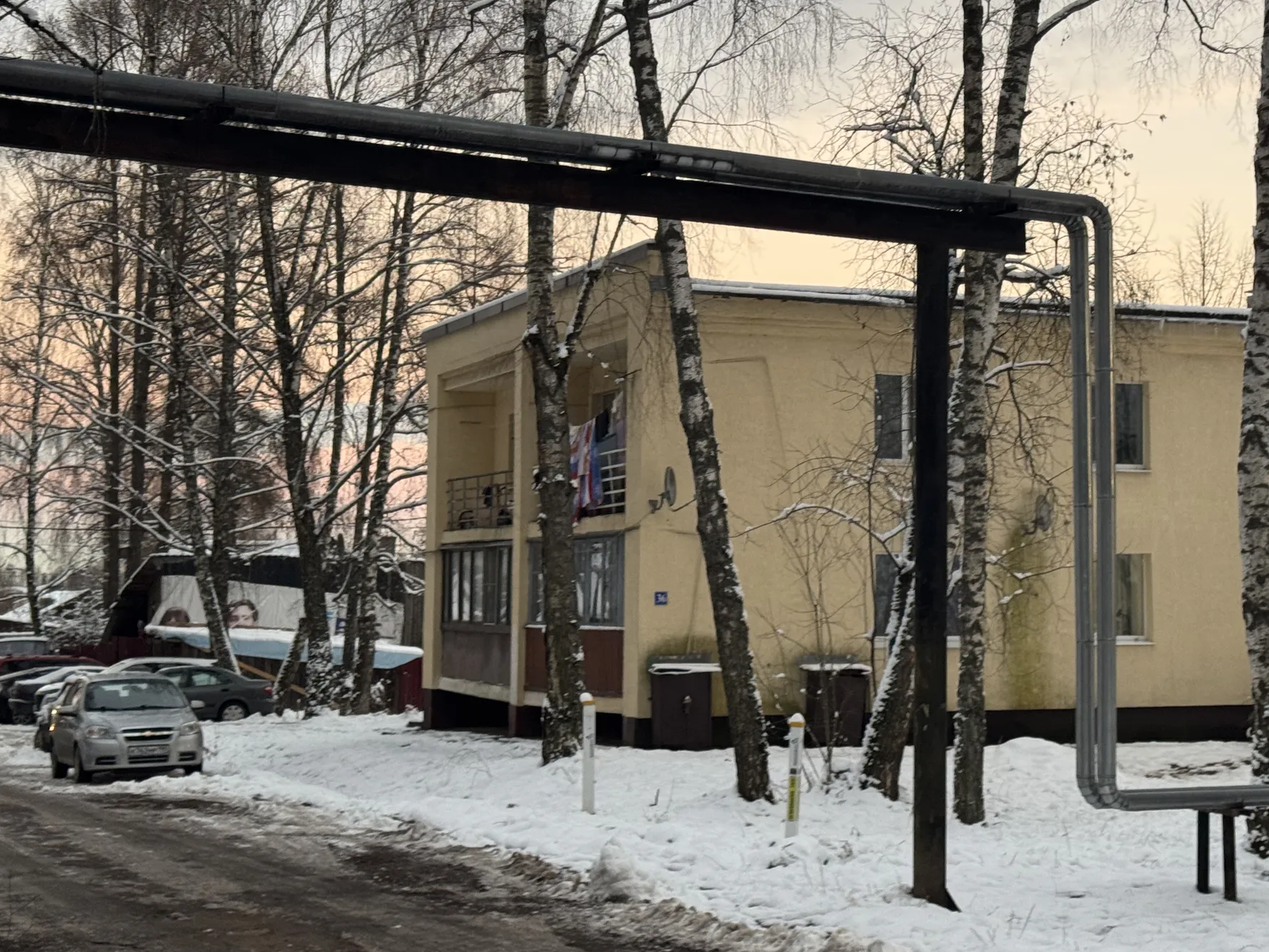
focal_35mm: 65
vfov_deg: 22.6
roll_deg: +0.3
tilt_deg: +5.6
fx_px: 2383
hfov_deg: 29.7
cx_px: 800
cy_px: 409
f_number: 1.78
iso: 100
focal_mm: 6.76
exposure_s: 1/60
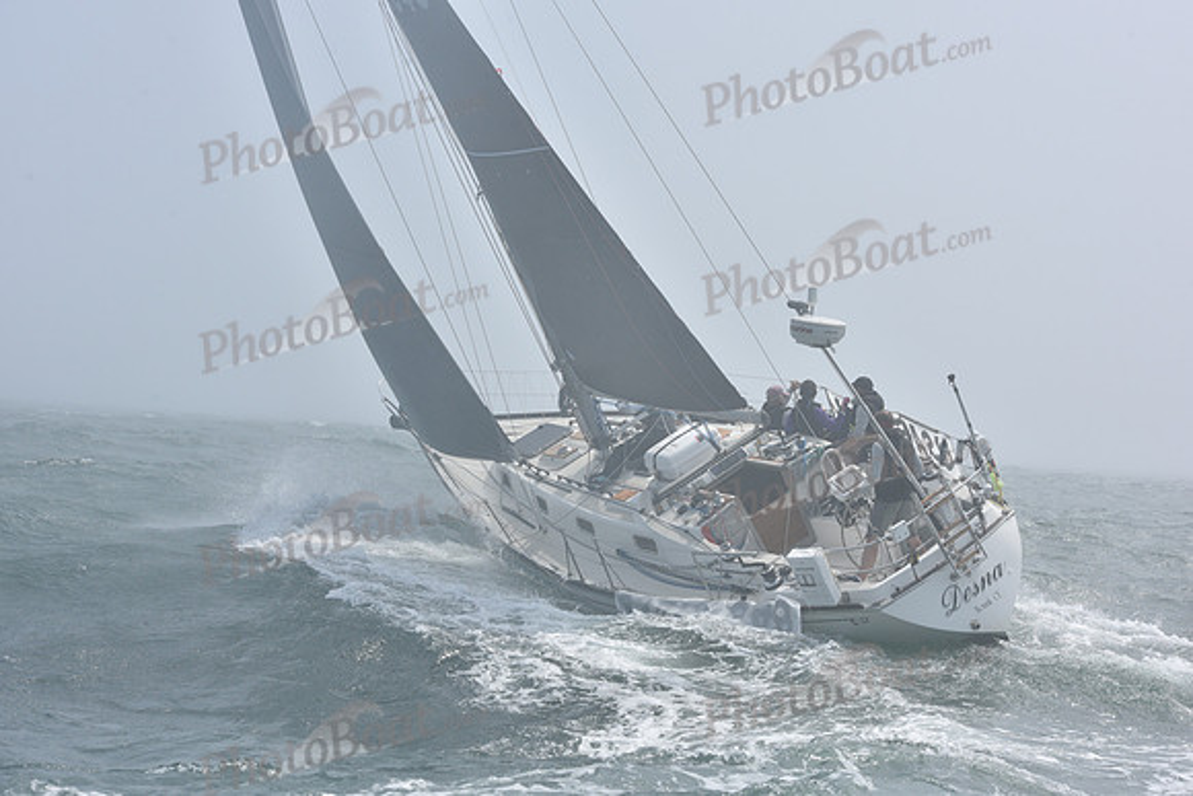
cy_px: 398
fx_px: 2320
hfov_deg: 28.8
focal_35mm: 70
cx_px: 596
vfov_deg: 19.5
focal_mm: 70
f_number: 11
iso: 320
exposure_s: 1/800
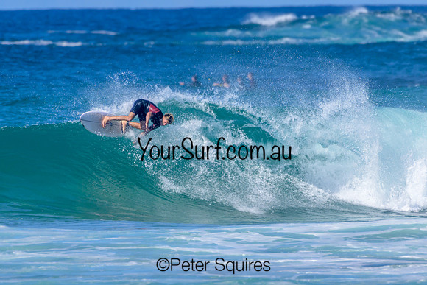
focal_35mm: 1000
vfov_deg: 1.4
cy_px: 142
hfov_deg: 2.1
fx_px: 11863
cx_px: 214
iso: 800
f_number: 11
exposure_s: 1/2000
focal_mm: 1000
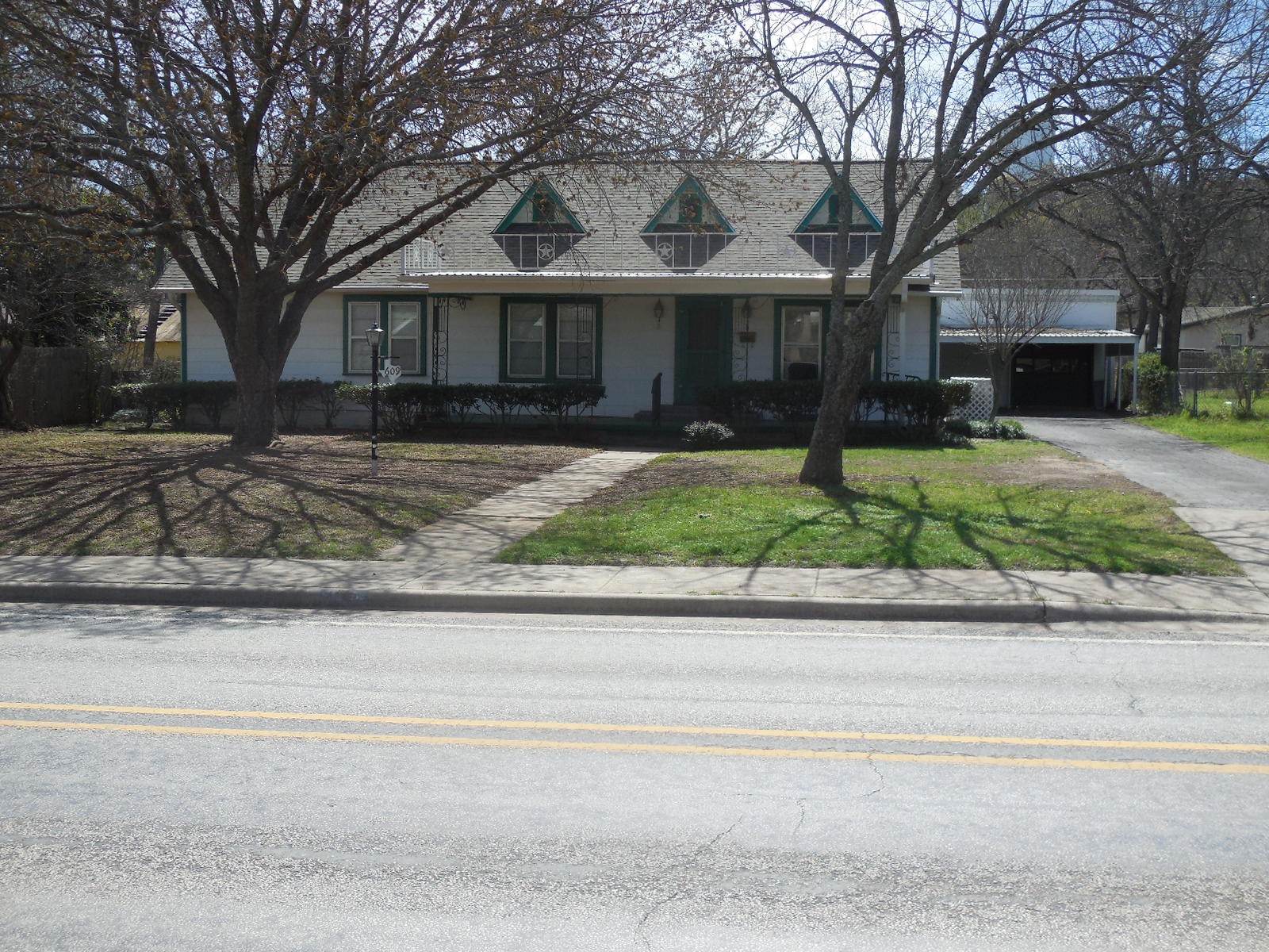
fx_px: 1686
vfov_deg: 31.5
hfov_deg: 41.2
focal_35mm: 46
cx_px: 634
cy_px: 476
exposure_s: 1/1000
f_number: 3.8
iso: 125
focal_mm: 8.2
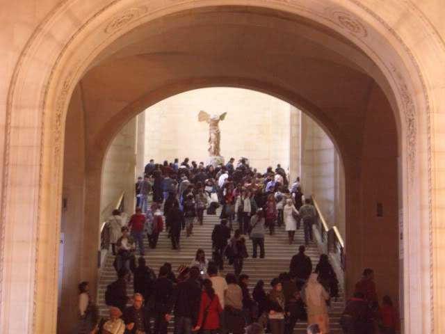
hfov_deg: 28.2
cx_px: 222
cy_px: 167
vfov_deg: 21.3
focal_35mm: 69
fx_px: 887
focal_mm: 14.2
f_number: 3.7
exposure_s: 1/13
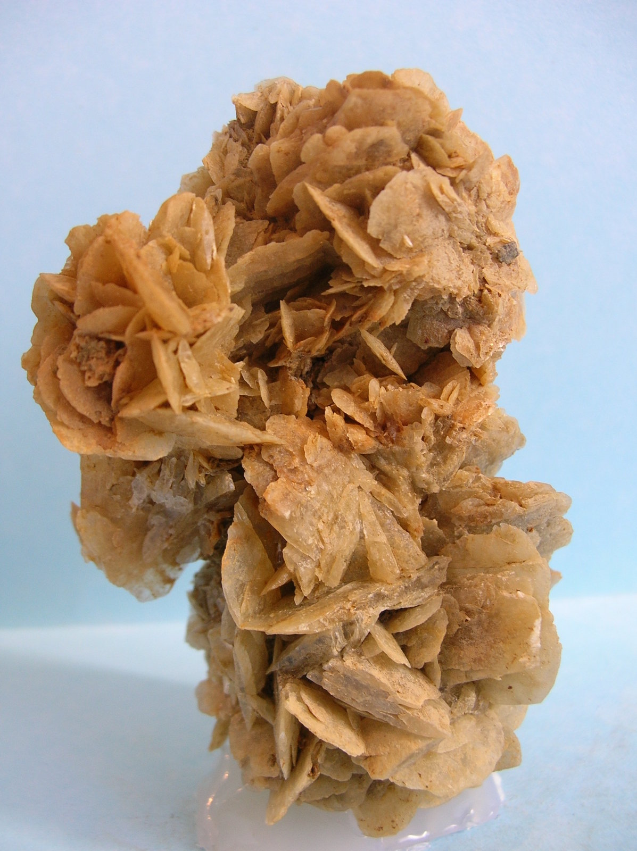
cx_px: 318
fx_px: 885
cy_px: 426
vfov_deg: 51.4
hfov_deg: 39.6
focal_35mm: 36
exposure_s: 1/10
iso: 50
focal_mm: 6
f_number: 2.7
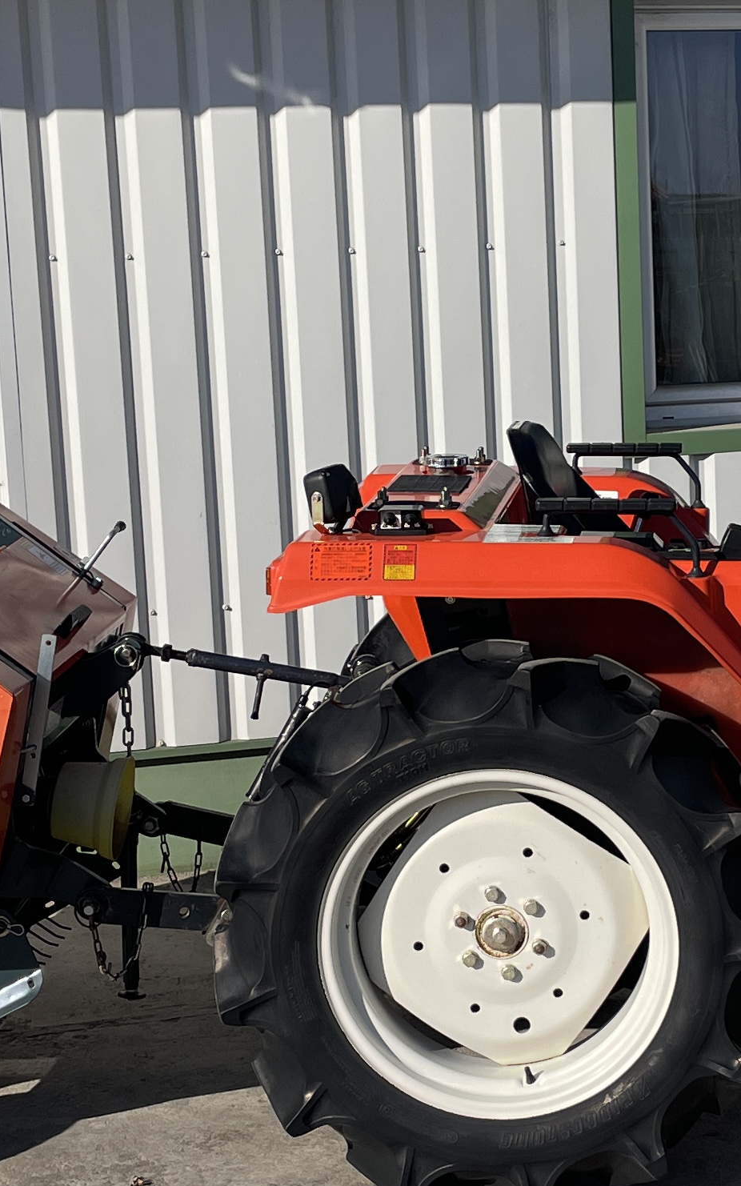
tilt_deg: -9.1
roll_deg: +1.5
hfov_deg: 17.2
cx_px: 587
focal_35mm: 75
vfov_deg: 27.5
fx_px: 2424
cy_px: 653
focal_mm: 4.2
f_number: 1.6
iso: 32
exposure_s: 1/4831
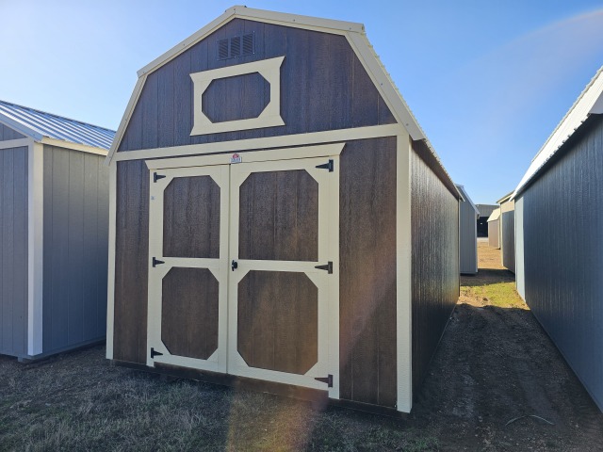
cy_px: 226
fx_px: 401
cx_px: 302
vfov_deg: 58.9
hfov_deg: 73.9
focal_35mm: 23
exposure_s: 1/379
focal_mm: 6.3
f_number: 1.7
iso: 10
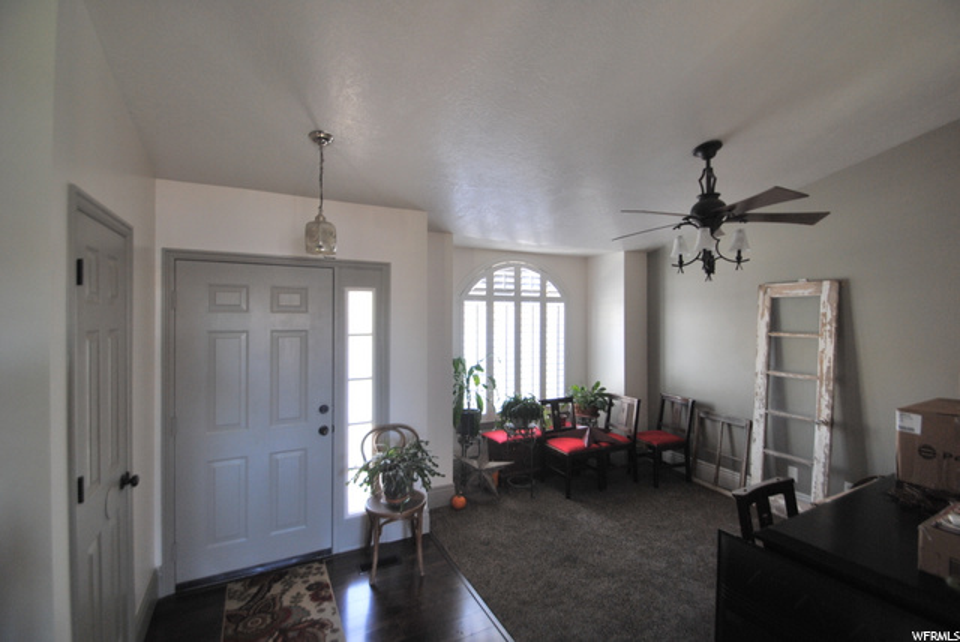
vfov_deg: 77.4
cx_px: 480
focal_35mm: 15
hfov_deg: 100.3
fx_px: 400
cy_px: 321
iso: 200
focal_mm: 10
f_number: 3.5
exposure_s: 1/40
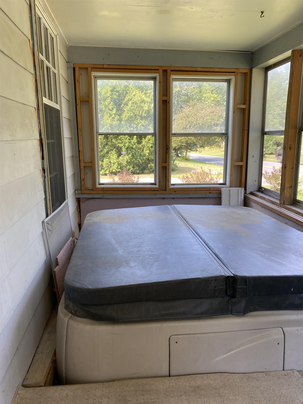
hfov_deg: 53.1
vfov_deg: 67.3
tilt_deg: -11.7
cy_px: 202
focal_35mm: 26
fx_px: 303
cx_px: 152
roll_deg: +1.2
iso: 50
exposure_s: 1/122
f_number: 1.8
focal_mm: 4.25
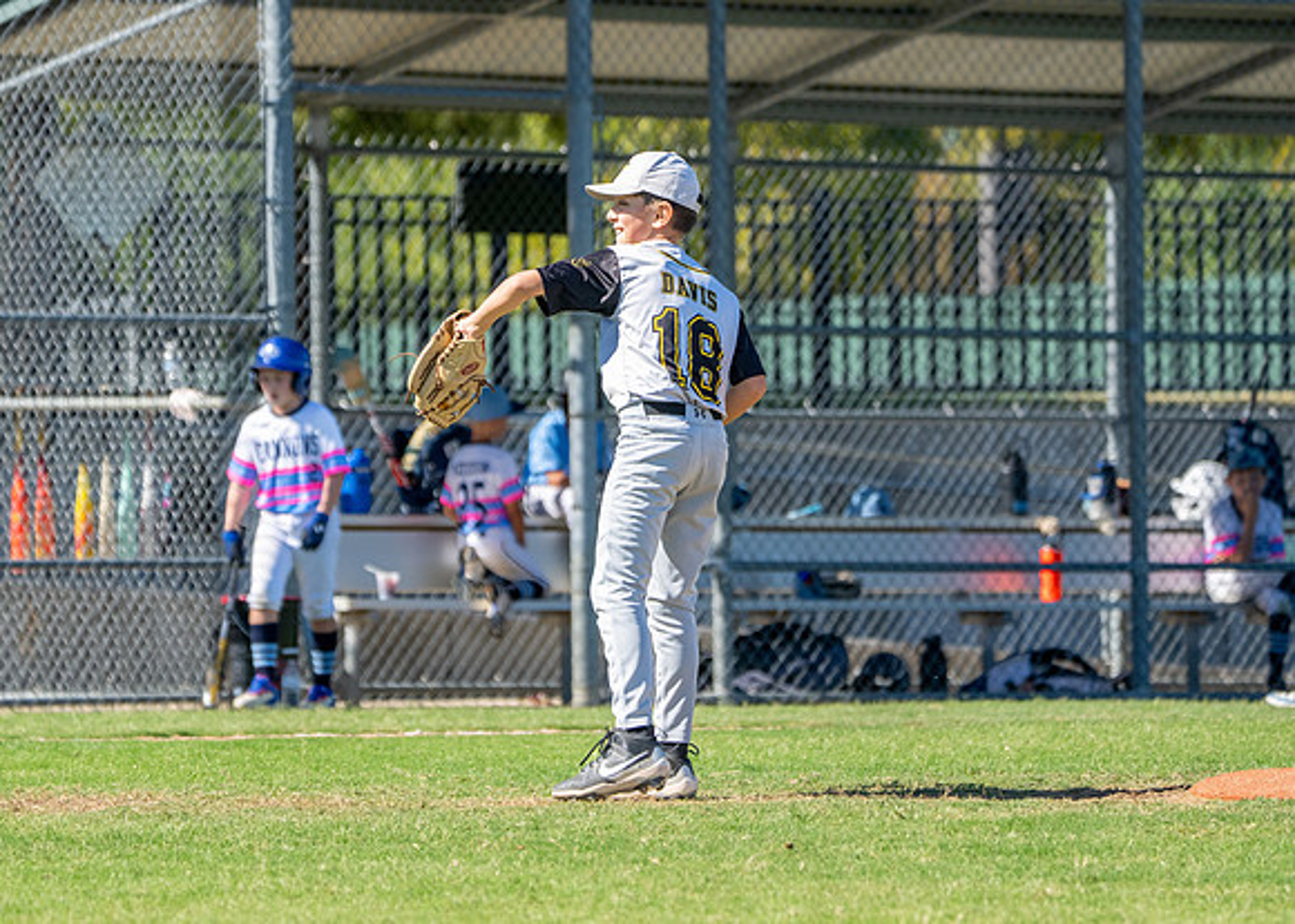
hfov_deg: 5.9
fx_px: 12574
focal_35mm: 342
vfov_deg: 4.2
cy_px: 415
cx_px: 656
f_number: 5.6
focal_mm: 235
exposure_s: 1/2000
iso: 640
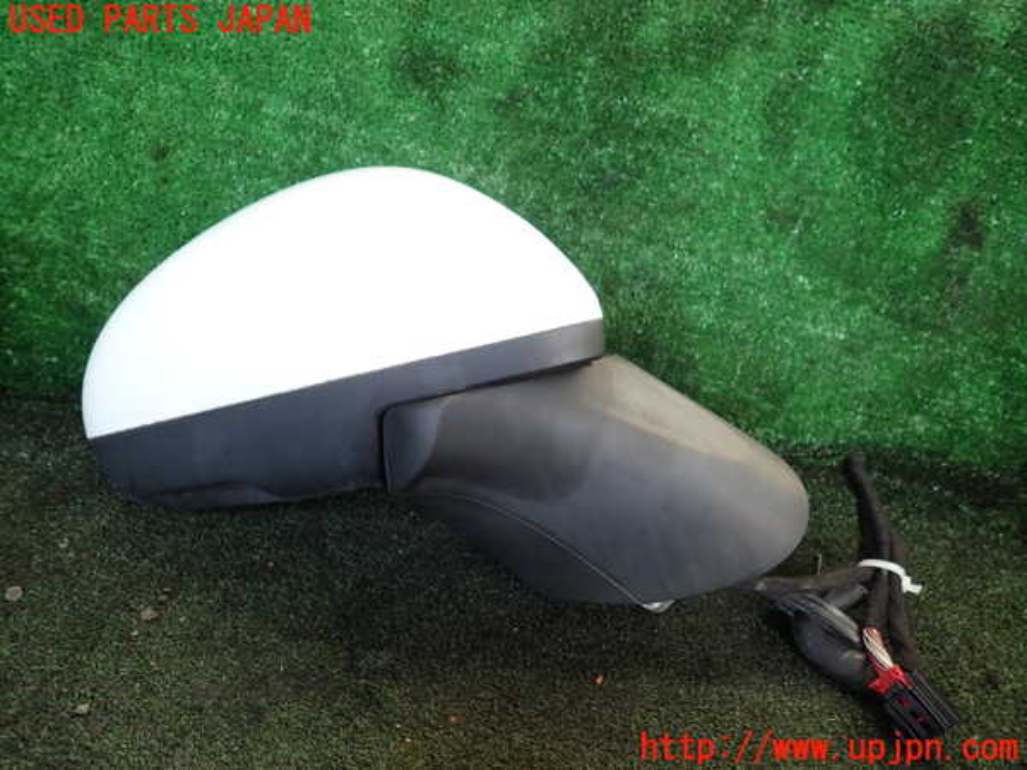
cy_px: 385
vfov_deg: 54.9
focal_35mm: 25
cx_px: 514
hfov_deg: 69.4
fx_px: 742
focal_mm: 4.5
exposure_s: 1/100
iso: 100
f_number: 2
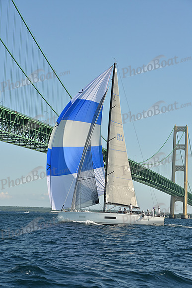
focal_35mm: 95
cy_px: 144
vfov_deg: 21.5
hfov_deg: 14.4
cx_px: 96
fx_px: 759
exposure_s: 1/1600
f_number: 9
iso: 320
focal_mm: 95
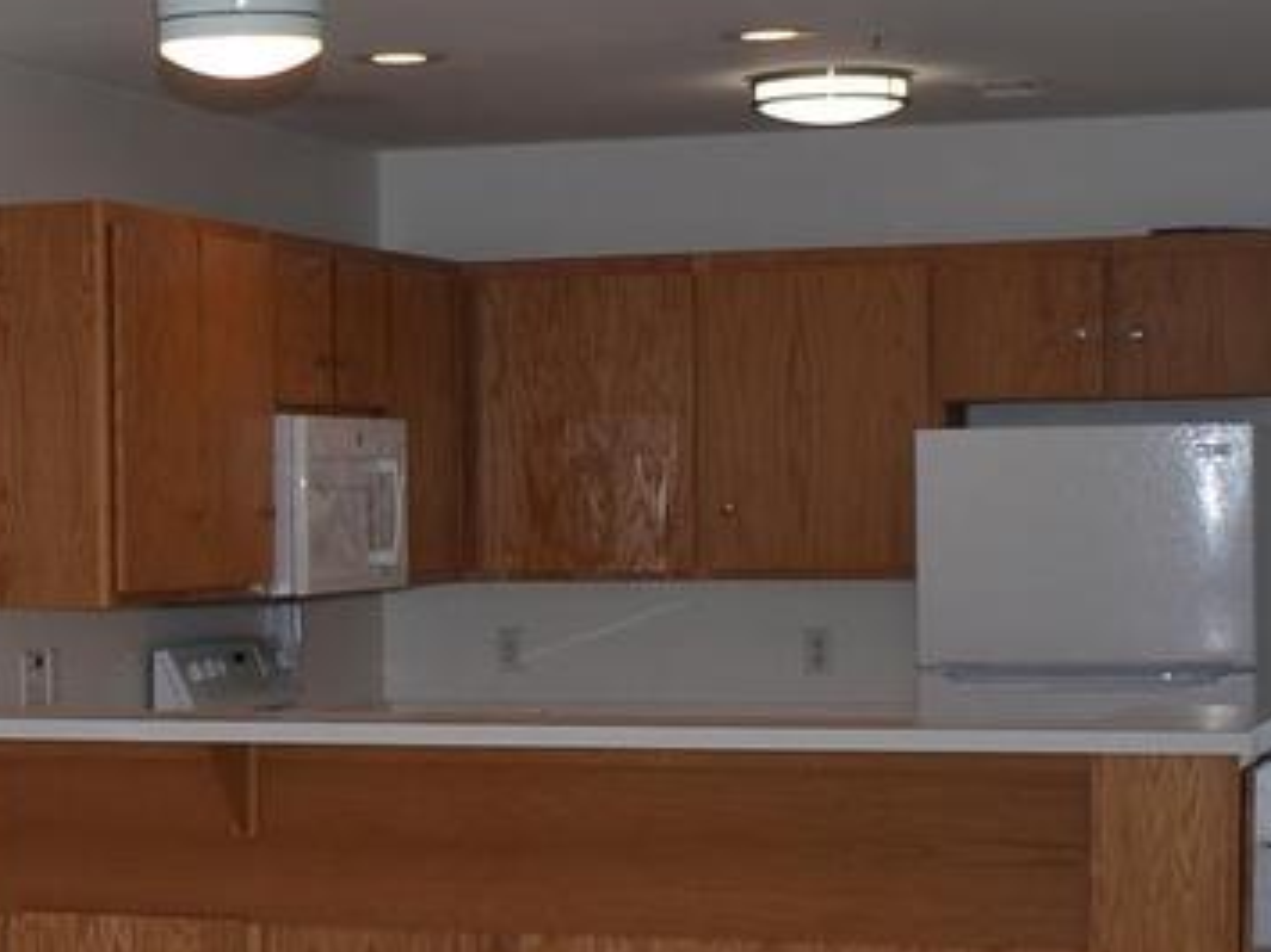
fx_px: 3854
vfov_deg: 14.0
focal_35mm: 105
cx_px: -261
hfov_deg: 17.8
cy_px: 693
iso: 125
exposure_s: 1/250
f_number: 3.5
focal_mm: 18
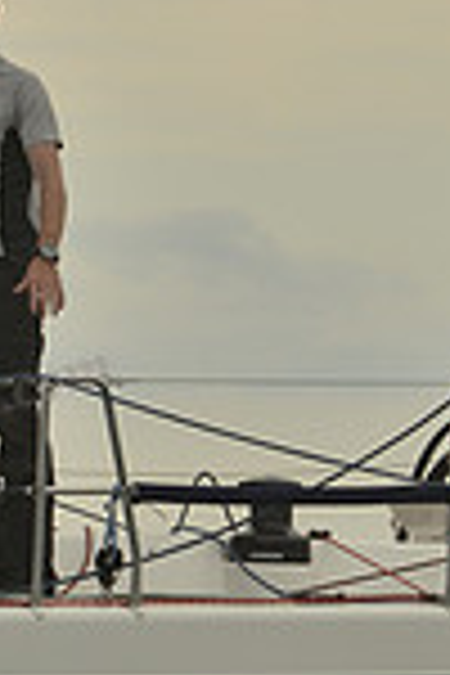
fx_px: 7949
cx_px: 344
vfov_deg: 4.9
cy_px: 608
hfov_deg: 3.2
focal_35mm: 424
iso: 400
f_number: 5.6
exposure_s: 1/1250
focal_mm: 110
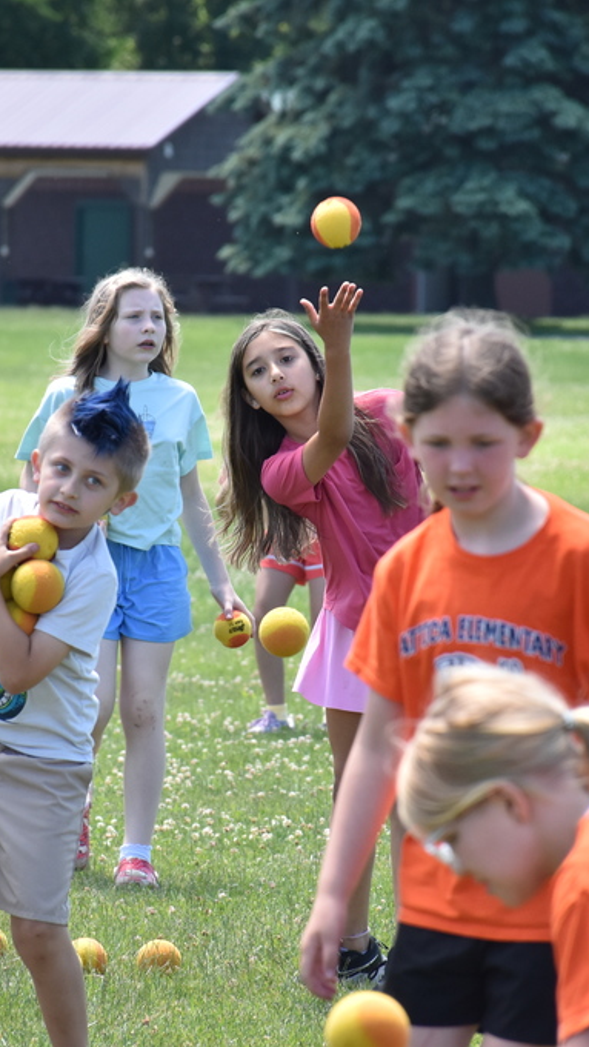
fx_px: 9191
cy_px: 524
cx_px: 209
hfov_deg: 3.7
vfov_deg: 6.5
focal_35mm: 331
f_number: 5.6
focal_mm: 140
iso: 640
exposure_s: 1/800
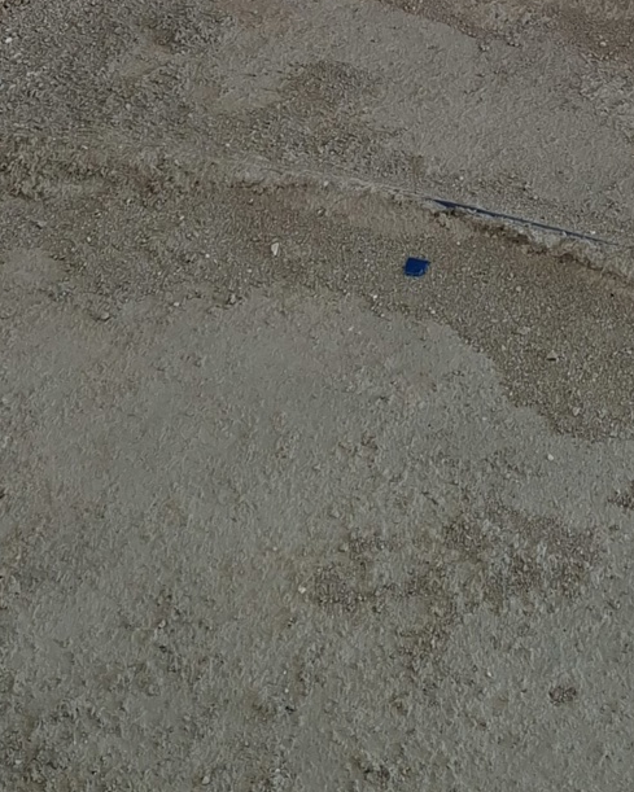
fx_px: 2204
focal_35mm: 94
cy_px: -763
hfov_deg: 16.3
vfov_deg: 16.1
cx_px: 486
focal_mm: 5.54
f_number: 1.8
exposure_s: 1/127
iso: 50
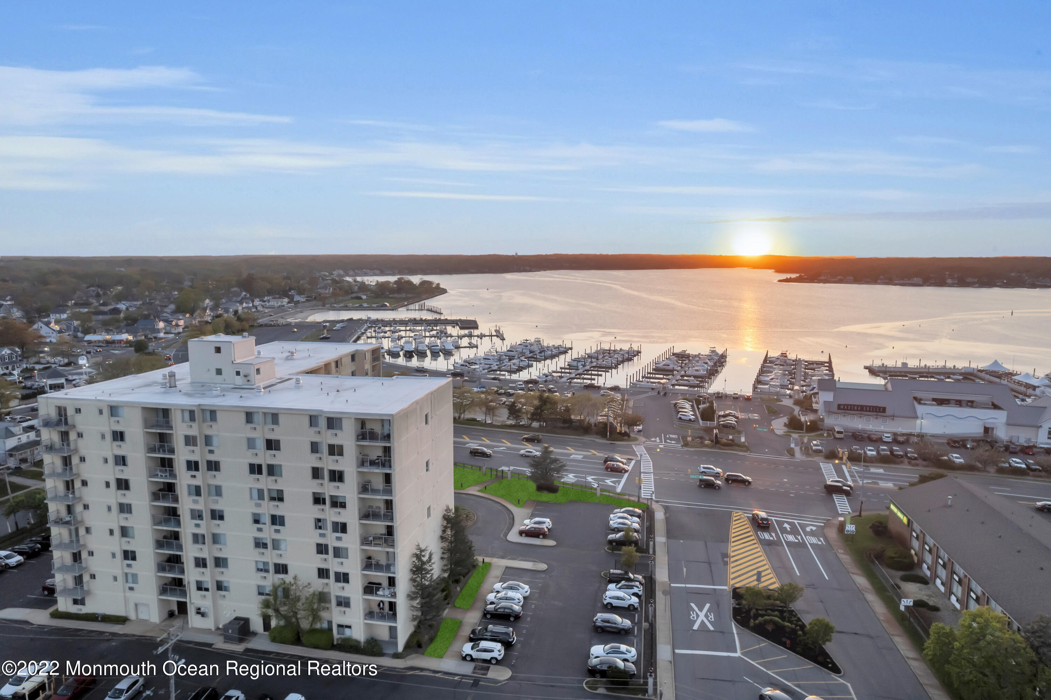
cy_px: 350
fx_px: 642
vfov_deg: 57.2
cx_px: 526
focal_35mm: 22
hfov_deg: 78.6
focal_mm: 8.38
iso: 110
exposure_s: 1/400
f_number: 2.8
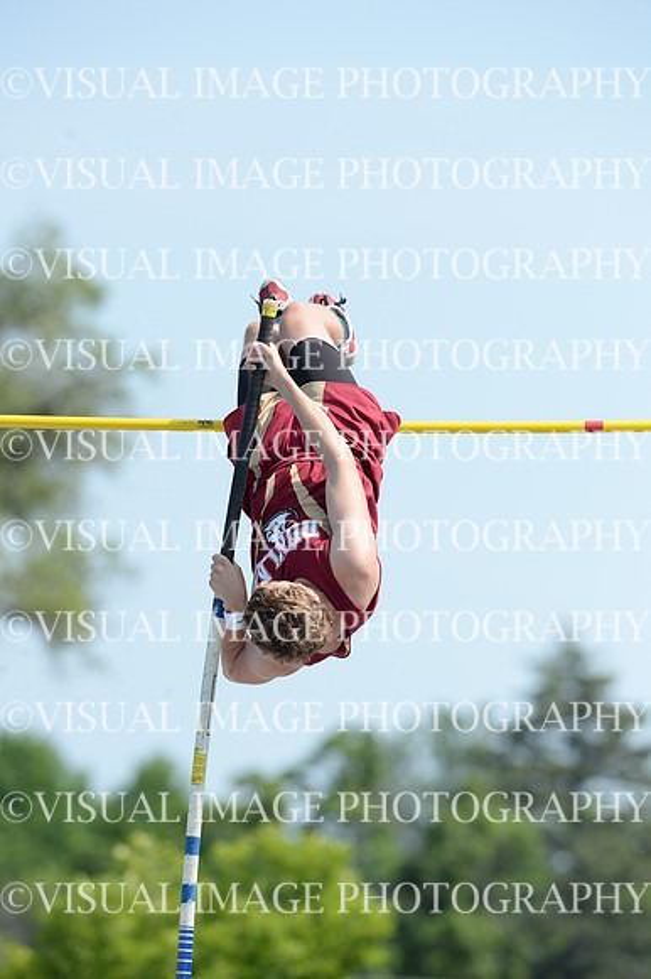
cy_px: 490
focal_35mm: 400
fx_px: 10862
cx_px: 326
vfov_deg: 5.2
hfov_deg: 3.4
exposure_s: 1/1000
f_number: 6.3
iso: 320
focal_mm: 400
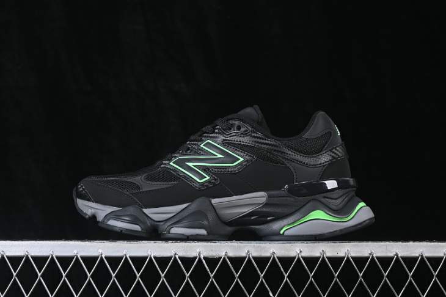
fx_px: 929
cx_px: 223
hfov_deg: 27.0
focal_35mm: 75
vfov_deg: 18.2
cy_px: 148
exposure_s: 1/60
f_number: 6.3
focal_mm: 50
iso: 160
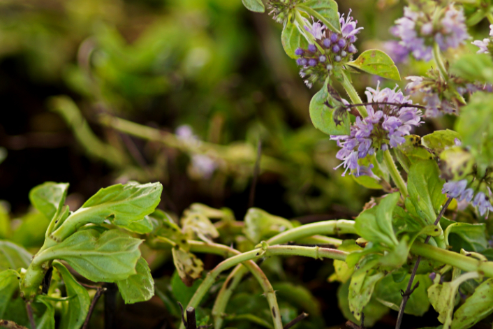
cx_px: 381
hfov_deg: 8.1
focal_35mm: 255
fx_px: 3493
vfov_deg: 5.4
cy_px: 152
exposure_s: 1/160
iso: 125
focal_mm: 100
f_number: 2.8
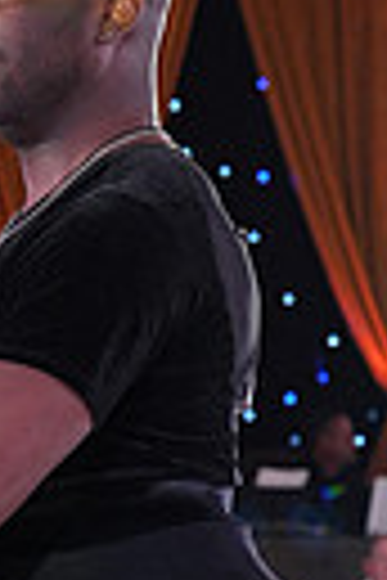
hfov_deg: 5.4
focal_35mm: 248
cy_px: 760
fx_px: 3999
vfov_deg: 8.2
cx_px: -326
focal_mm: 55
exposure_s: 1/400
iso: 1250
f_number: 4
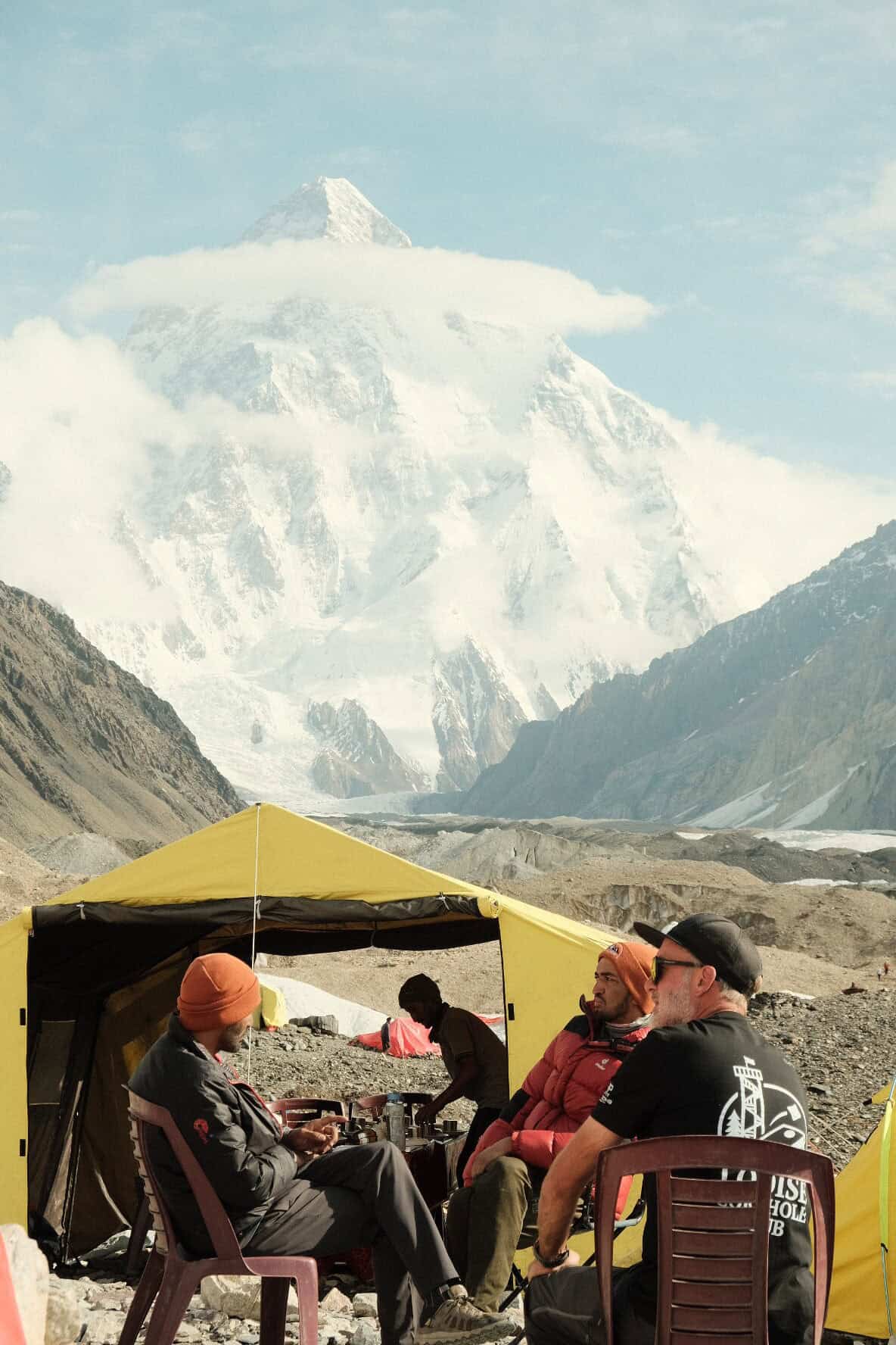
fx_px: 2837
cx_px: 448
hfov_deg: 17.9
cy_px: 672
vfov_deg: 26.7
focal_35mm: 76
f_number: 8
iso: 640
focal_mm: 50.5
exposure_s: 1/680
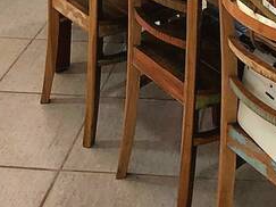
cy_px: -233
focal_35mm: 77
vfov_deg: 14.8
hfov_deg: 24.4
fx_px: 614
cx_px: 264
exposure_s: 1/60.2
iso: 125
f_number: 2.2
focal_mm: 2.2
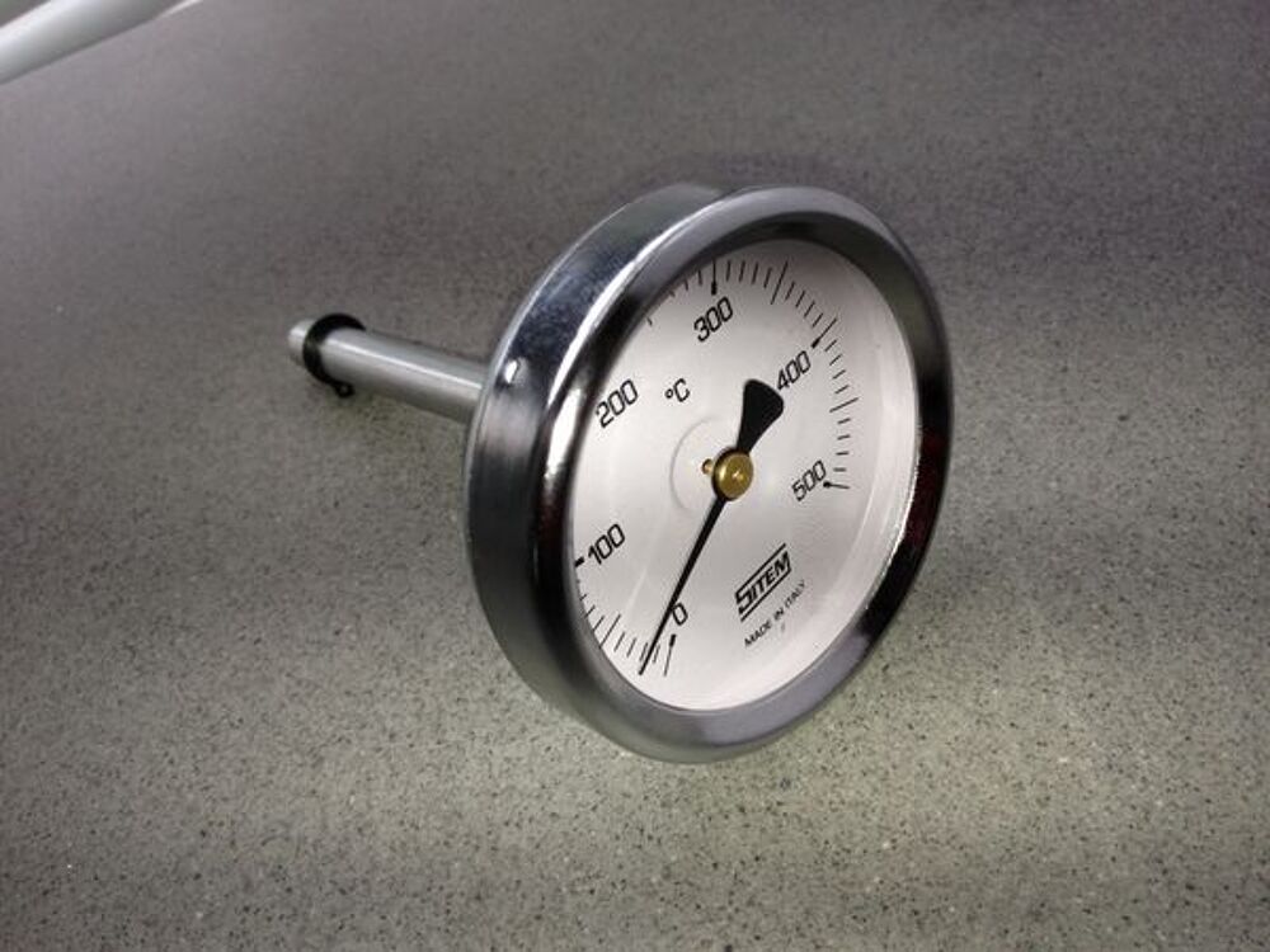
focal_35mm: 35
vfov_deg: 40.7
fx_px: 1284
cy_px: 476
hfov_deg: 52.6
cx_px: 635
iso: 50
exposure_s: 1/150
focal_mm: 4.28
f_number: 2.4
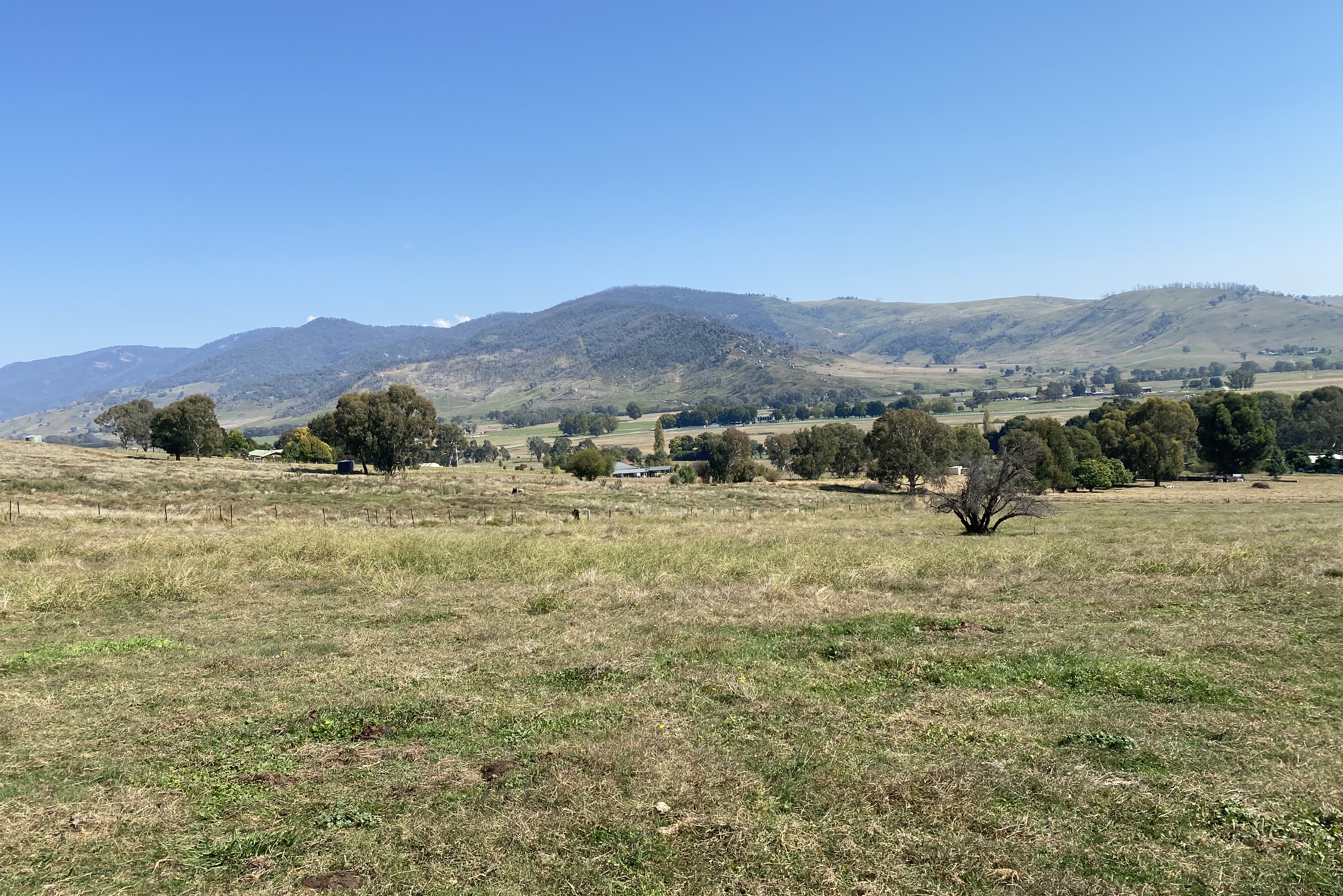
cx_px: 692
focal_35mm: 28
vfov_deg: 46.4
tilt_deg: -1.1
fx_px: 1044
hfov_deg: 65.5
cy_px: 428
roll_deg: +3.1
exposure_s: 1/2967
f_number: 1.8
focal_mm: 4.25
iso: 32
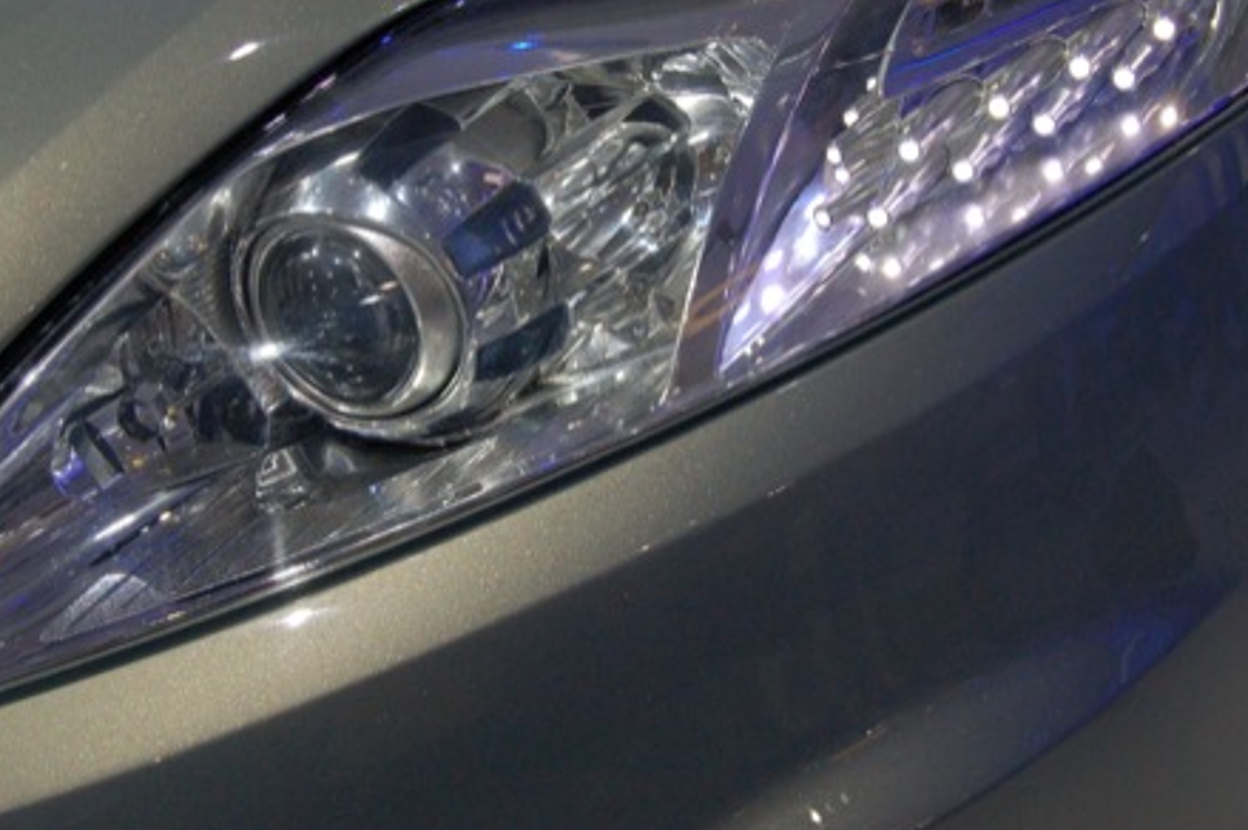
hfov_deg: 29.7
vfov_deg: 20.0
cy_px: 283
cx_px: 517
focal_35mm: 68
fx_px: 2346
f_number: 6.3
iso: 800
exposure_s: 1/160
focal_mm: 31
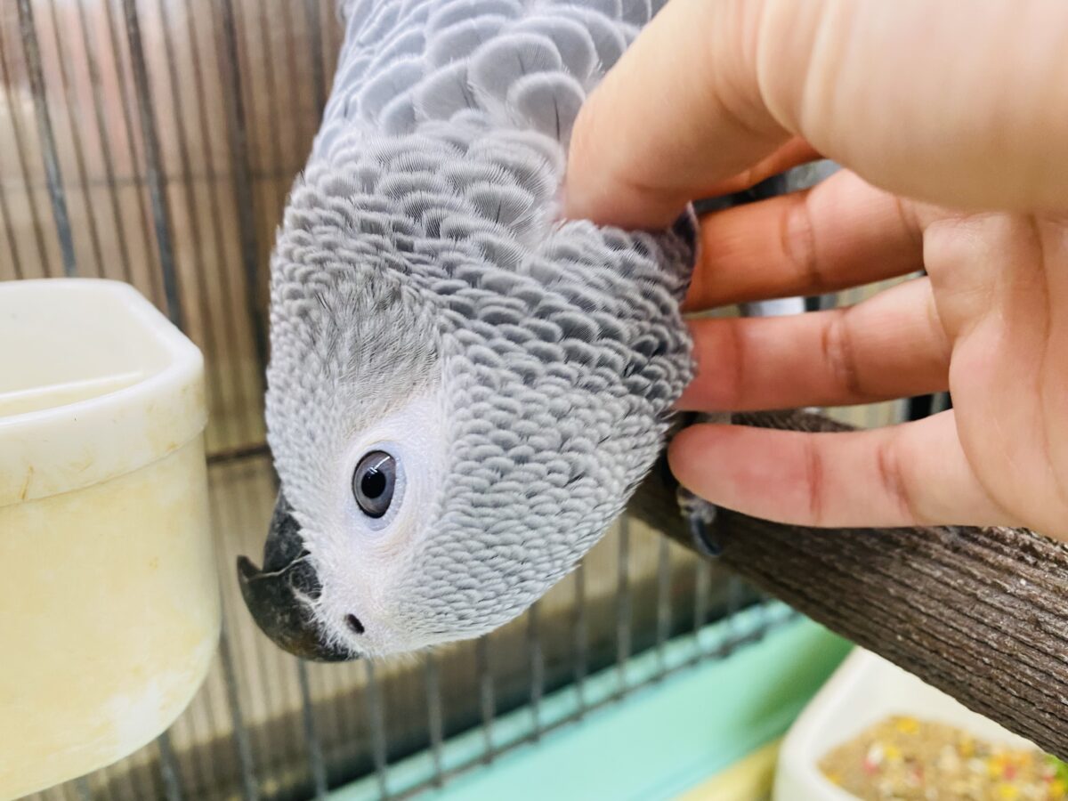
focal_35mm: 25
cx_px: 534
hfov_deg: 69.4
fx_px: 771
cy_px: 400
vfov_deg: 54.9
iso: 160
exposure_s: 1/50
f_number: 1.8
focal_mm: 4.25
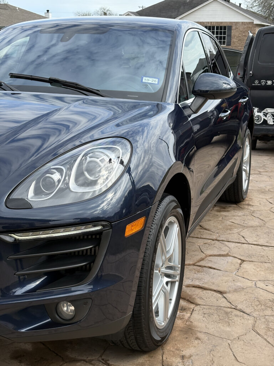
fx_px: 549
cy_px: 183
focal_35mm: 52
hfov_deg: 28.0
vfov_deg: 36.8
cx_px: 137
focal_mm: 5.96
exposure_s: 1/1218
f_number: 1.6
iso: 32
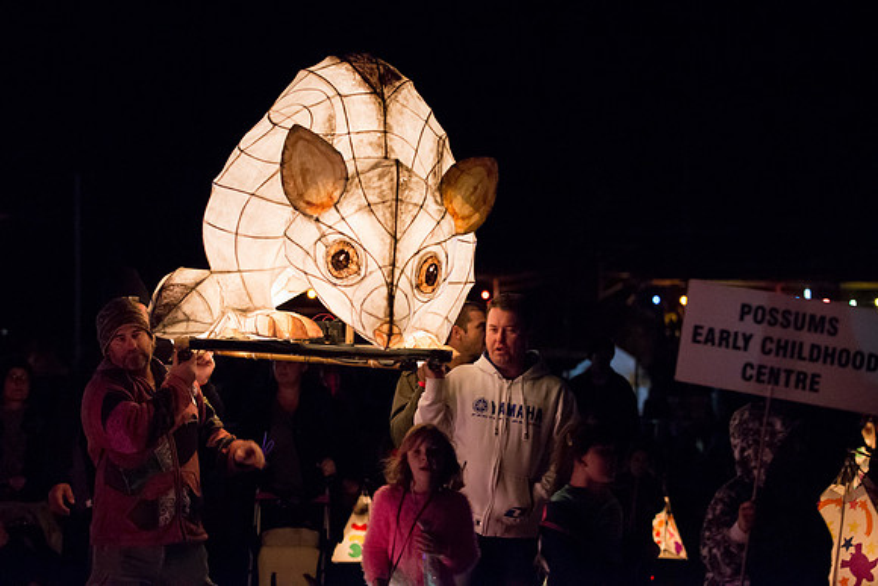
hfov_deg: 21.5
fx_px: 2317
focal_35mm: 95
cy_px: 293
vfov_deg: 14.4
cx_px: 439
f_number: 2.8
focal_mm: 95
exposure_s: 1/125
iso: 12800
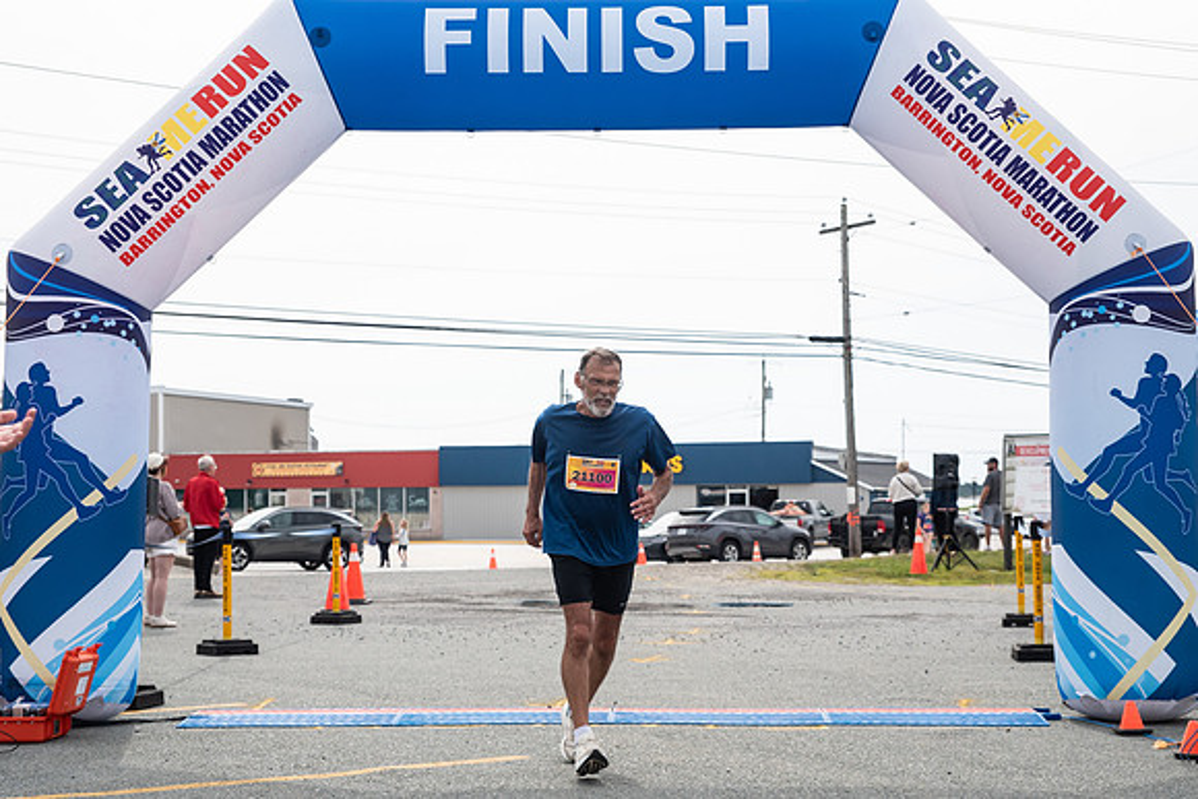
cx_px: 599
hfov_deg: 33.3
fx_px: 2005
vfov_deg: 22.5
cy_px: 439
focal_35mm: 60
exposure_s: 1/3200
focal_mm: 52
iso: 800
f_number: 4
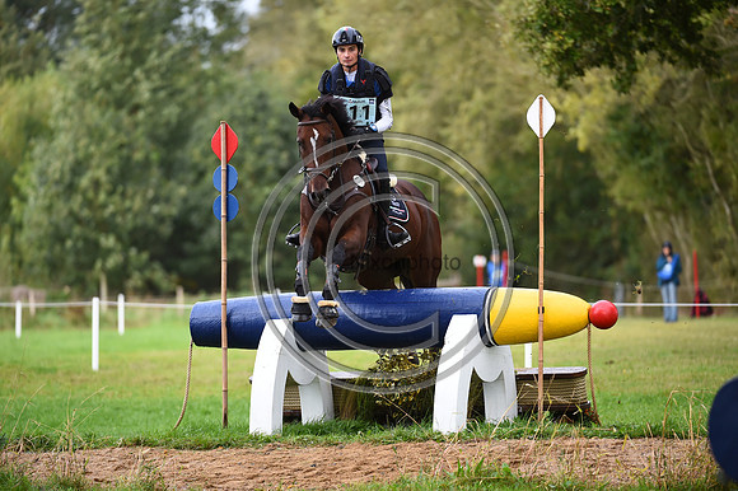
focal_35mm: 310
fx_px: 6351
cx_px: 369
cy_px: 246
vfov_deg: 4.4
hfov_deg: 6.7
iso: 1250
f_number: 4.5
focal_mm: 310
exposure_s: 1/1000
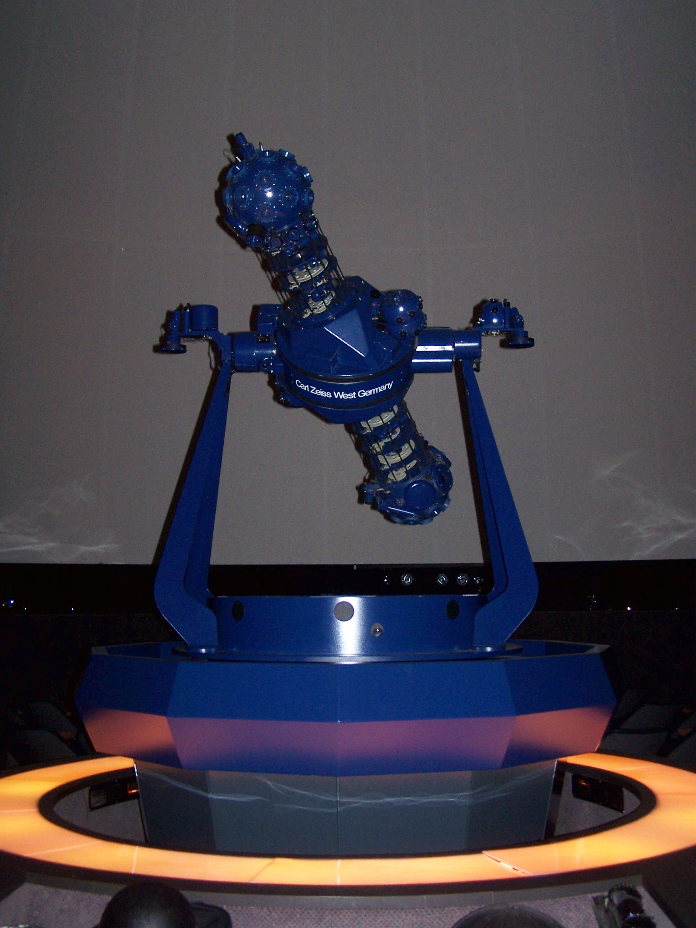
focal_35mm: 40
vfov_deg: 46.8
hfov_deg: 36.0
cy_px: 464
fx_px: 1072
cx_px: 348
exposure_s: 1/60
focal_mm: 6.7
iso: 80
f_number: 2.8
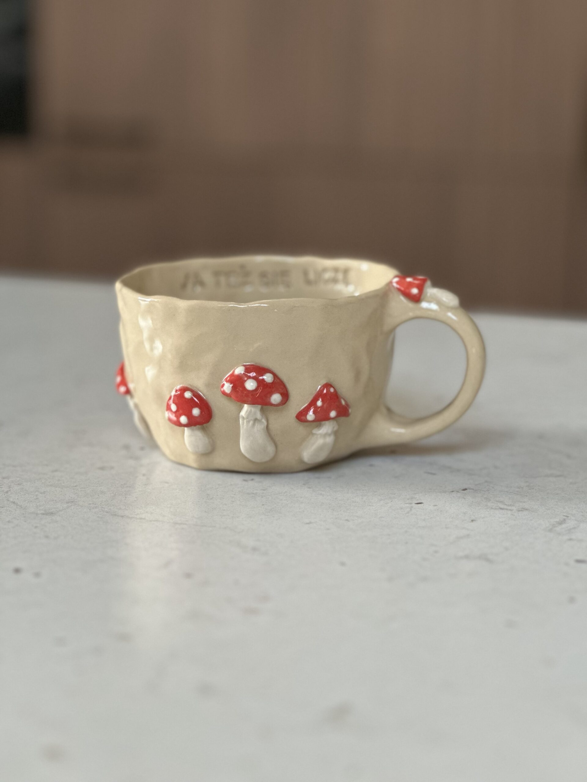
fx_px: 1741
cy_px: 391
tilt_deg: -11.8
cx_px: 294
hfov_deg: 19.1
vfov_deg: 25.3
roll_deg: -0.9
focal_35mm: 77
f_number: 2.8
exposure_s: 1/68
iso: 250
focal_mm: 9
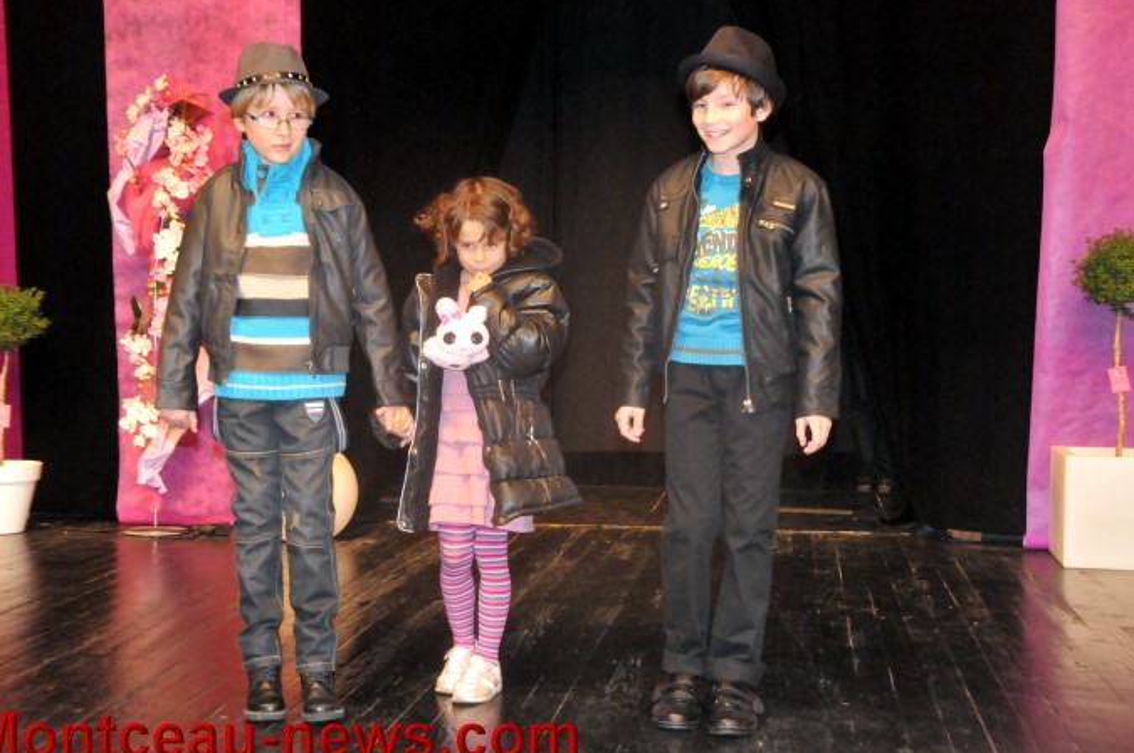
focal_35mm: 56
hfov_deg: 35.7
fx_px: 1761
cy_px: 381
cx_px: 548
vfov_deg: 24.1
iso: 3200
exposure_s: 1/60
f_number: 7.1
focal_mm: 36
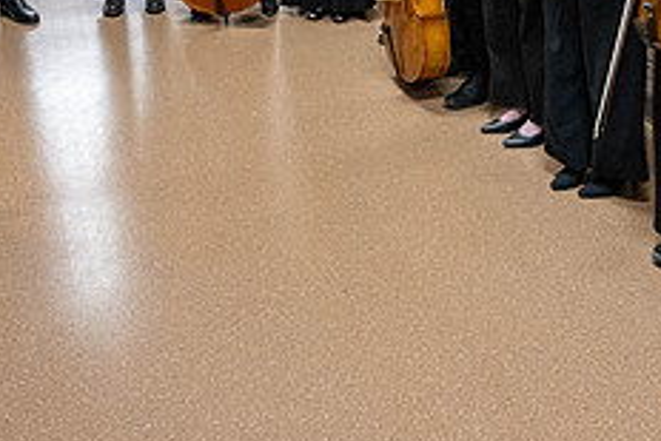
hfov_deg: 32.7
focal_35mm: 60
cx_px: 507
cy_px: -84
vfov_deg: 21.1
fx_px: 1102
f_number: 2.8
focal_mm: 24
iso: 6400
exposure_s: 1/250
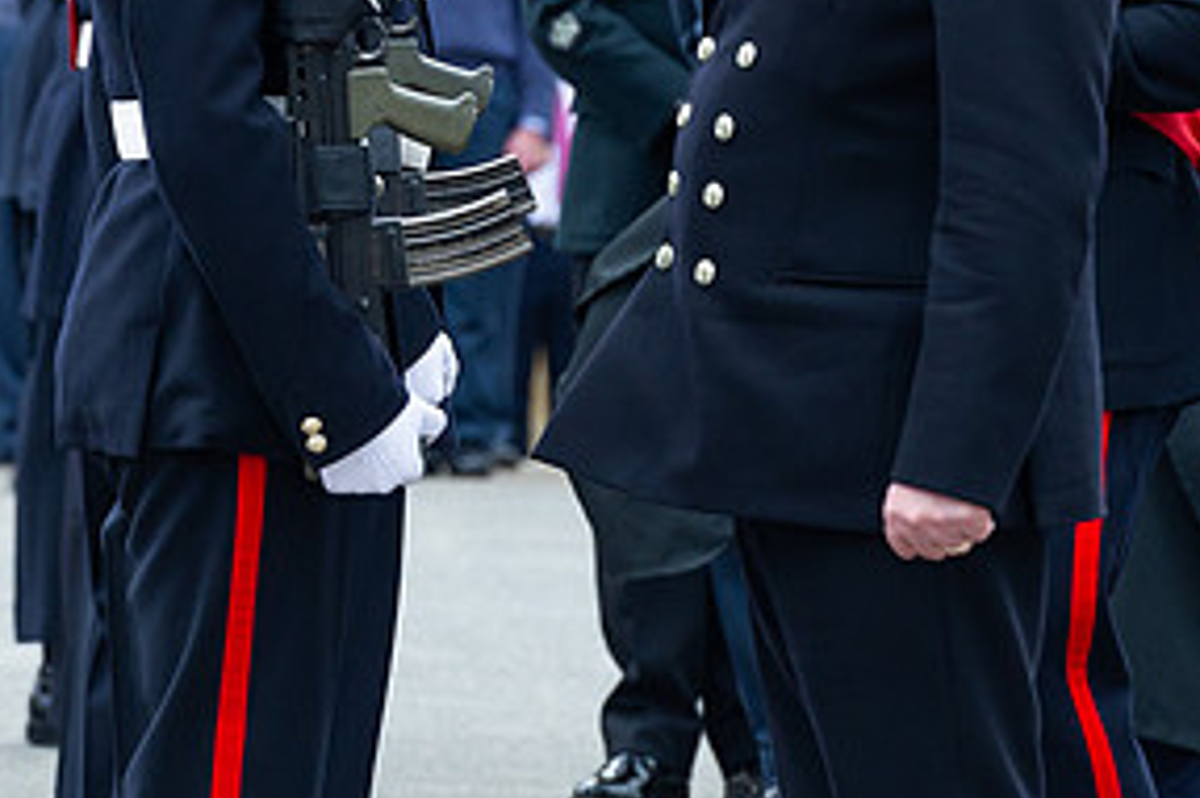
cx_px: 509
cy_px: -57
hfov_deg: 4.1
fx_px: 16823
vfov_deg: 2.7
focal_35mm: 505
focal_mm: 200
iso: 1000
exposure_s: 1/250
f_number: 6.3
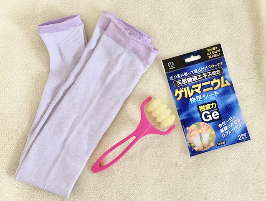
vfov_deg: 28.1
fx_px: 400
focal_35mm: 52
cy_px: 100
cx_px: 133
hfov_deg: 36.8
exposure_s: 1/60
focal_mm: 6
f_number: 2
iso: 160
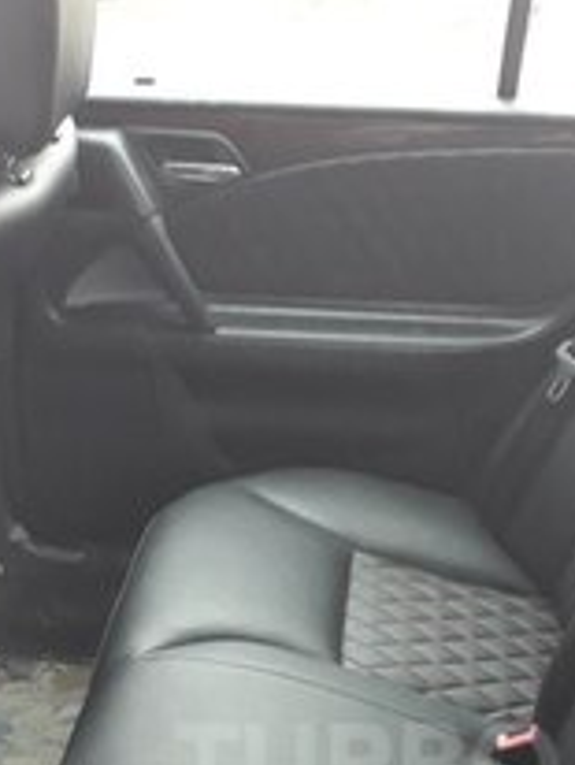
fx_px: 1437
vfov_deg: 28.0
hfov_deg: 22.3
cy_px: 765
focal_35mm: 65
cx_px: 460
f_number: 1.7
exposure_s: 1/50
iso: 200
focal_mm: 3.71
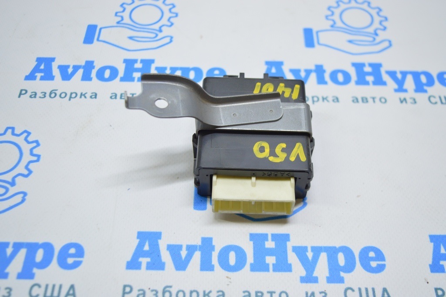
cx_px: 223
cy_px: 148
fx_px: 501
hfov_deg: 48.0
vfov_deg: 33.0
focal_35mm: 40
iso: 400
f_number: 4
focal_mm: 27
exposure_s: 1/50
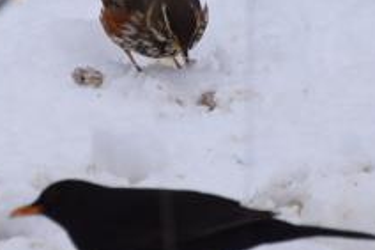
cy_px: 7
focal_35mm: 1275
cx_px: 53
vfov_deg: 1.1
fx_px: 13271
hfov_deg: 1.6
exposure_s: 1/800
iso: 200
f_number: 7.1
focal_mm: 300
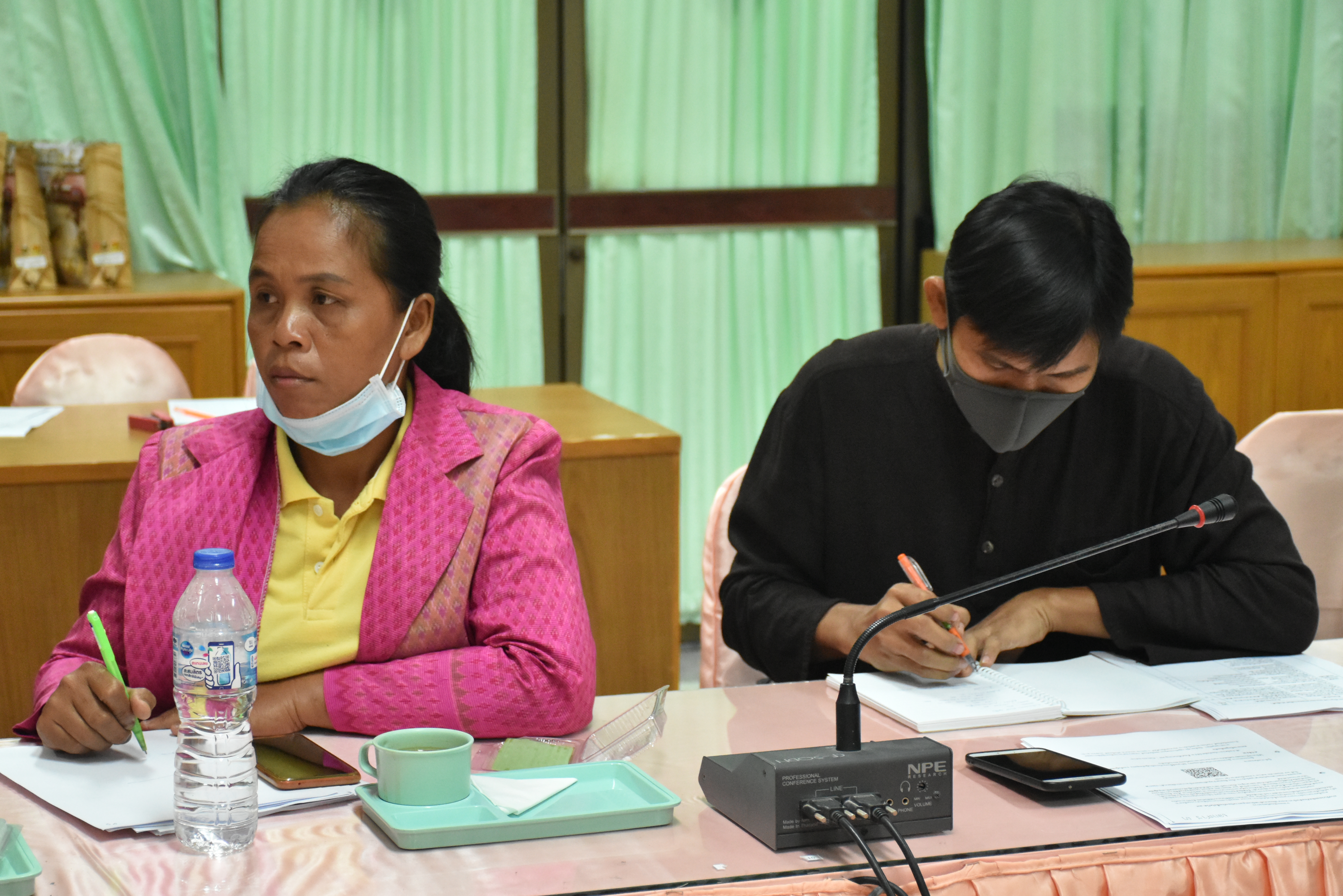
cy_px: 448
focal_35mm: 75
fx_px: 2798
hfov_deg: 27.0
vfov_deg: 18.2
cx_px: 672
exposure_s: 1/200
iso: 3200
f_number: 4.8
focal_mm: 50
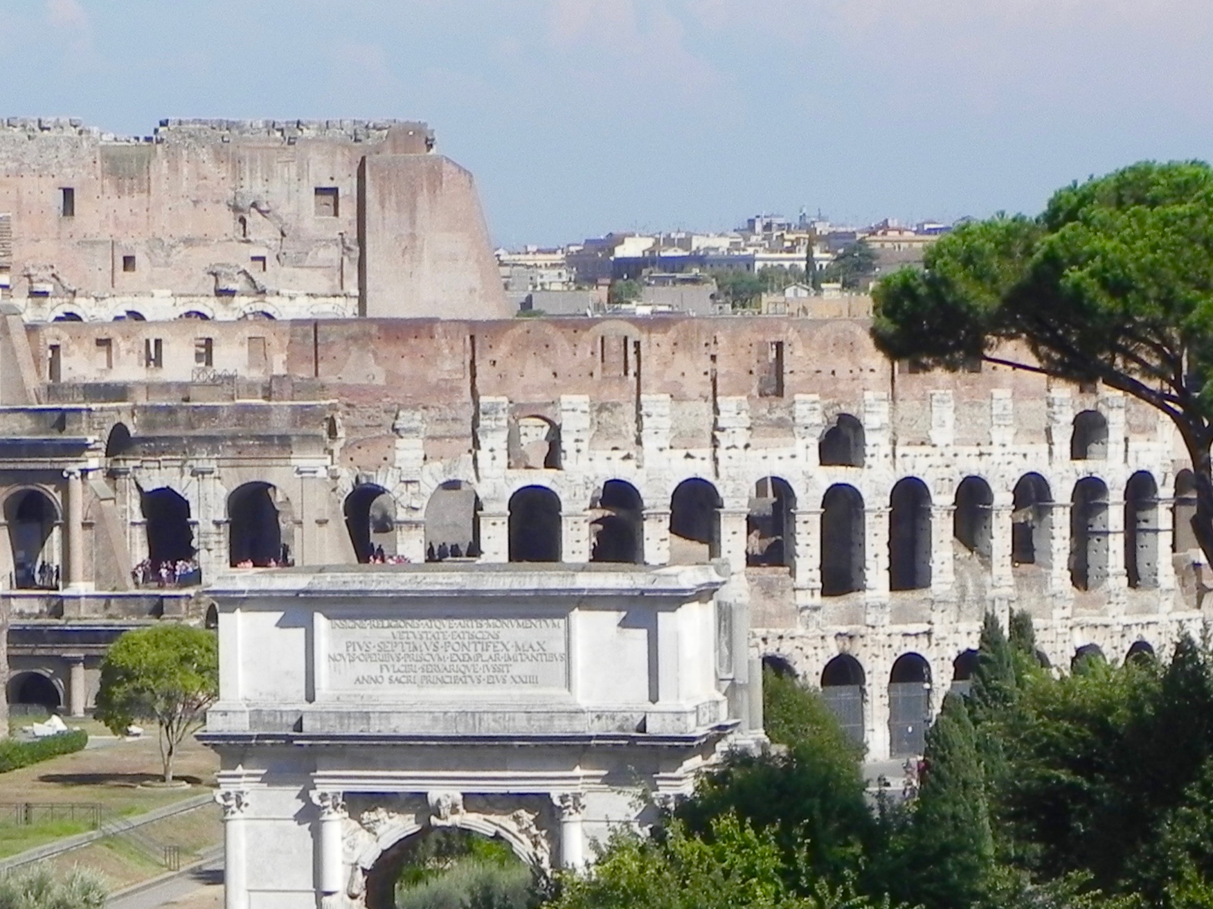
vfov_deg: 8.6
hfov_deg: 11.4
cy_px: 783
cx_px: 453
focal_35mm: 173
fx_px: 6061
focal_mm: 15.1
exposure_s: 1/476
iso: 160
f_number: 7.1
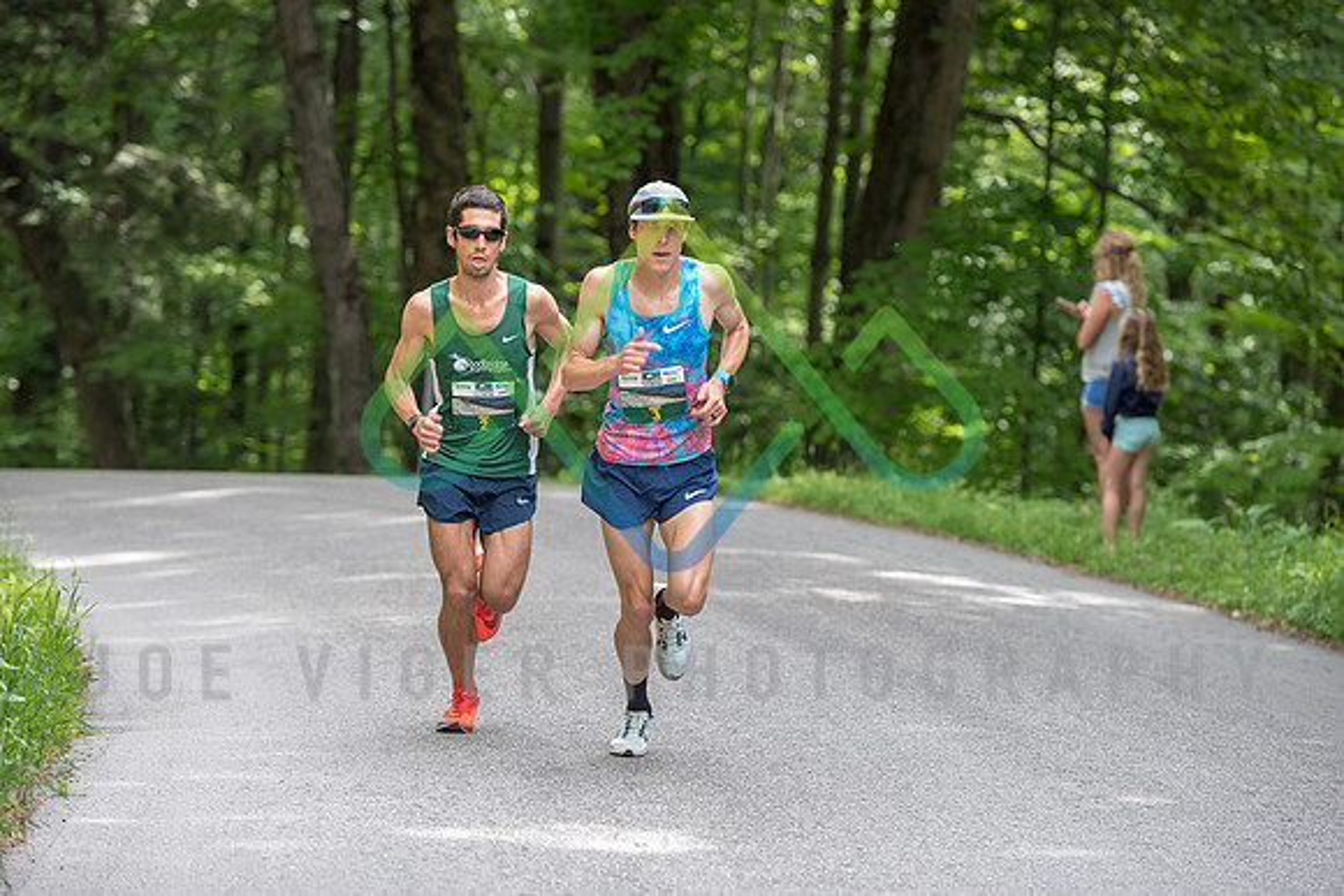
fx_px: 6348
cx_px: 672
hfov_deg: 12.1
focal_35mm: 170
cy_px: 448
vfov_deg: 8.1
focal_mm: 170
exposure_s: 1/400
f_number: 4.5
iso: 400
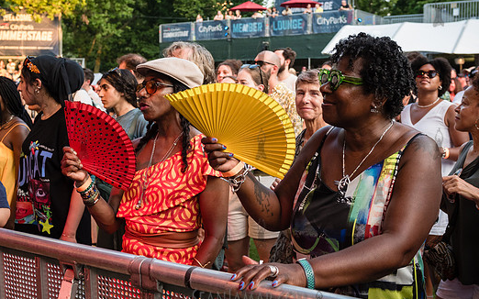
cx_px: 250
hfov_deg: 41.8
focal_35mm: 48
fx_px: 626
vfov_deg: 26.8
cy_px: 137
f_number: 4
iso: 1000
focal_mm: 31
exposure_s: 1/250
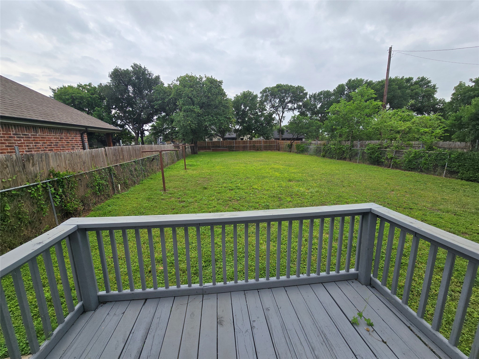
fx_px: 180
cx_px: 240
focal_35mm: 13
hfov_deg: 106.2
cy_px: 180
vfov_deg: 89.9
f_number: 2.2
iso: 50
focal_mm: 2.2
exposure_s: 1/1418
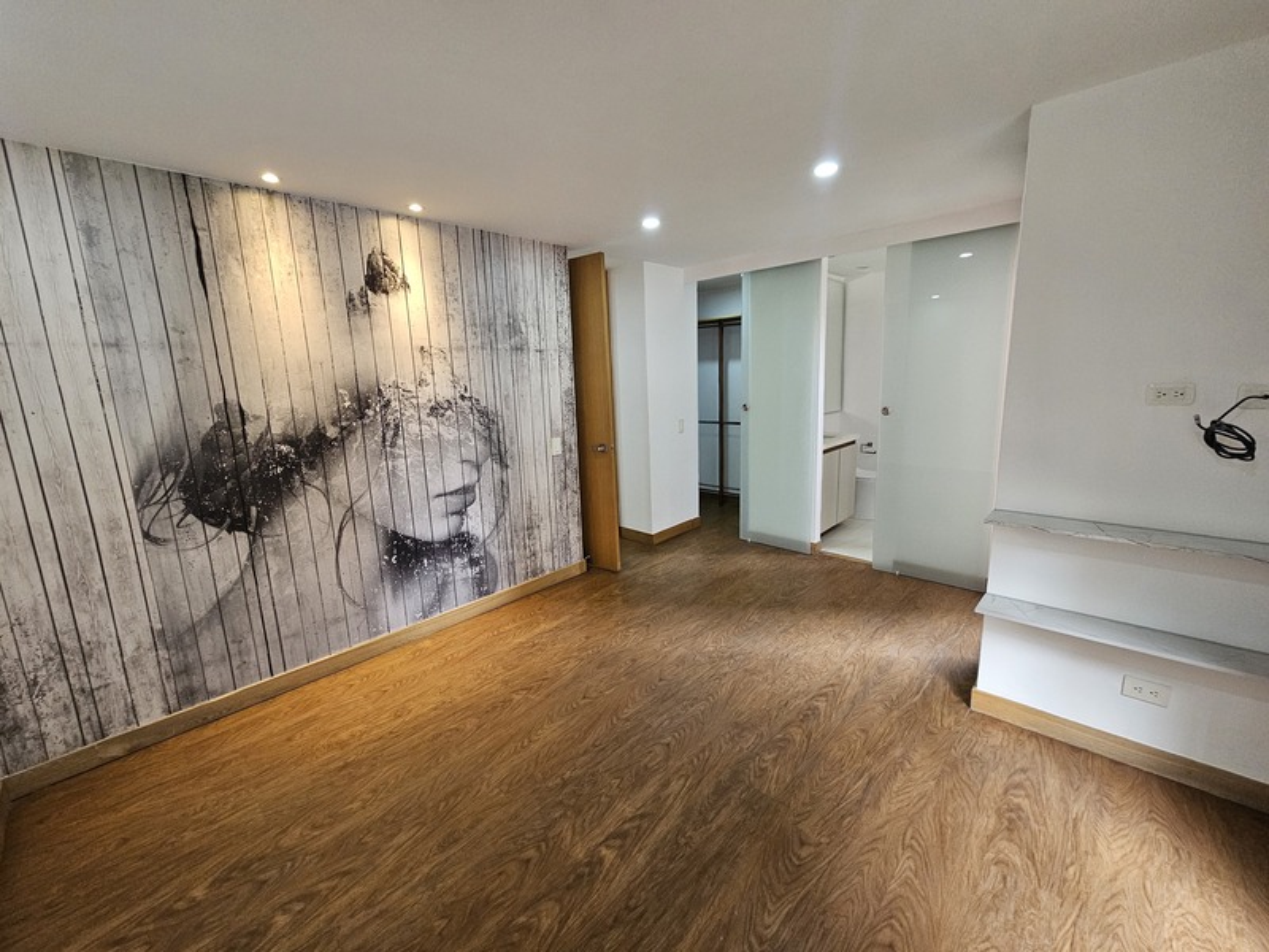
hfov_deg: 106.2
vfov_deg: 89.9
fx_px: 477
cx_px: 634
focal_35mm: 13
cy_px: 476
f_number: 2.2
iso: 320
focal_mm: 2.2
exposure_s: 1/77.4
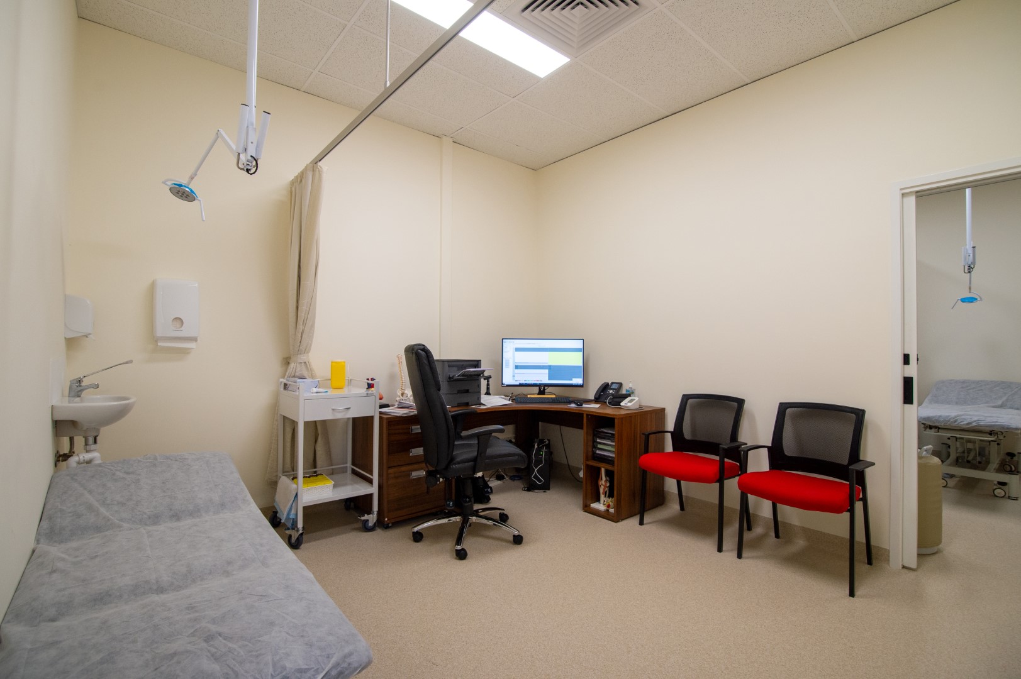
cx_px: 510
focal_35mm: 16
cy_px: 340
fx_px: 453
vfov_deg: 73.7
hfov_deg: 96.8
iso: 800
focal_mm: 16
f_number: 4.5
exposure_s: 1/160
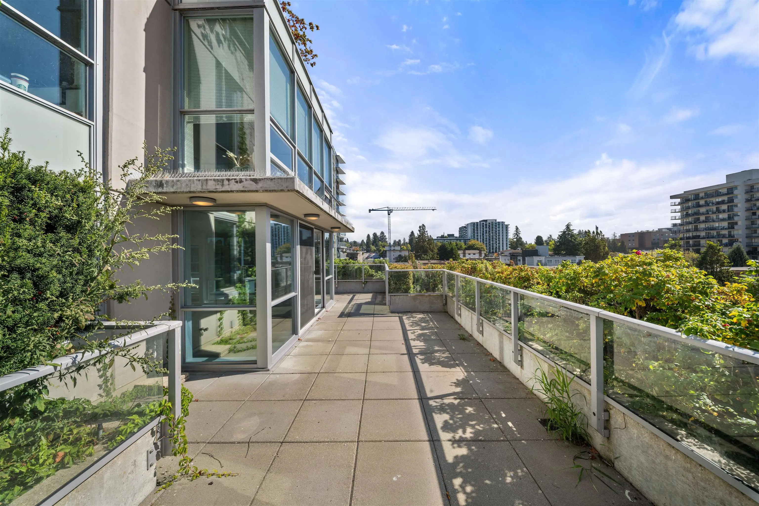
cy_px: 253
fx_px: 253
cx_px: 380
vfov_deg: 90.0
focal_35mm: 12
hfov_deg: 112.6
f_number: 7.1
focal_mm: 12
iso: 200
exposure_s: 1/500
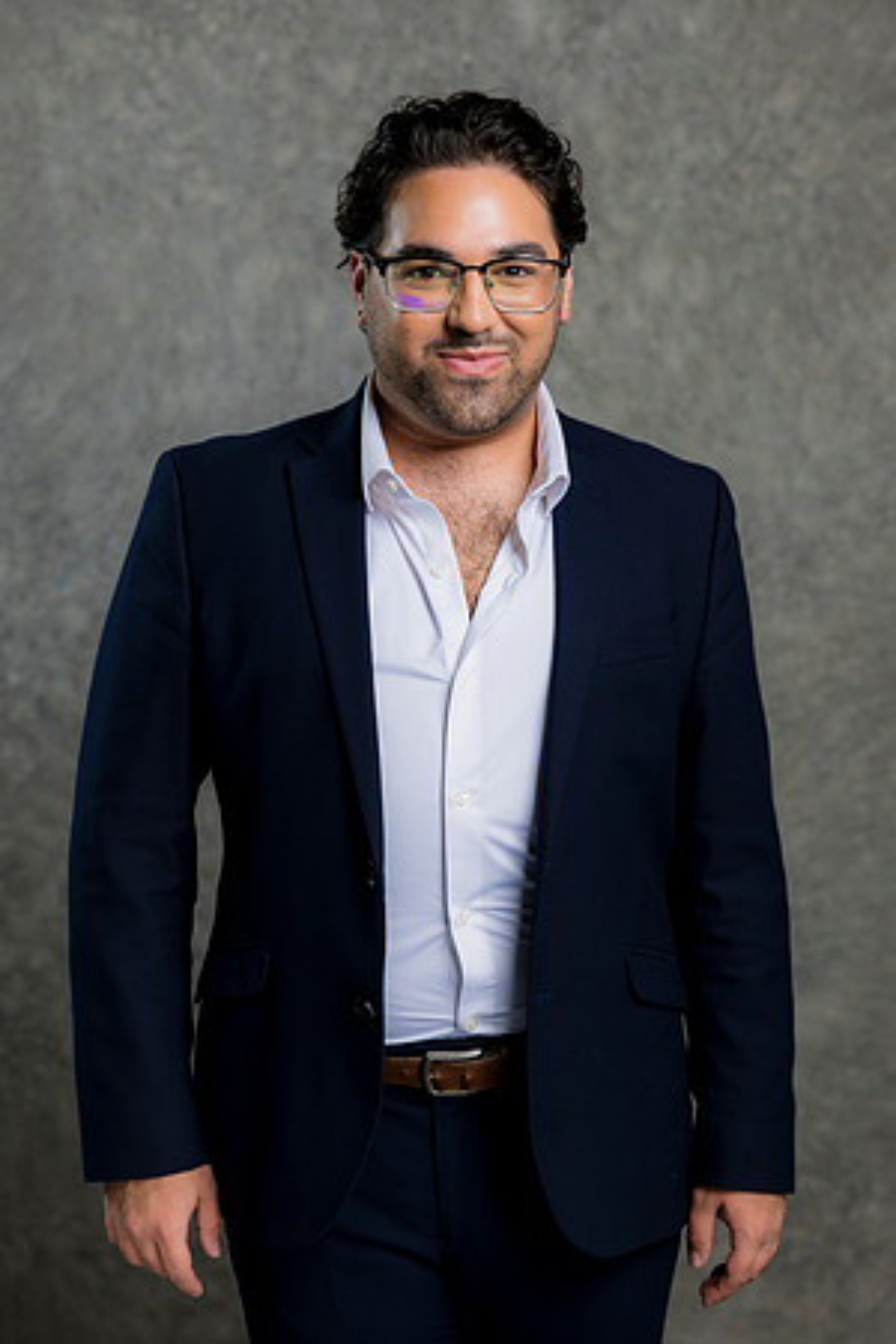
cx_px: 448
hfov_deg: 16.1
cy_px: 672
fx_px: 3173
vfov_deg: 23.9
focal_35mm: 85
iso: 125
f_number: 5
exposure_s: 1/200
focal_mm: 85
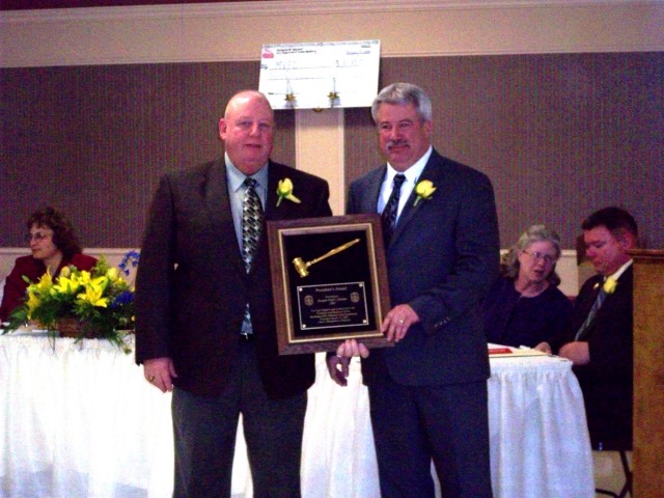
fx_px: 2129
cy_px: 249
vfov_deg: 13.3
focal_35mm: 111
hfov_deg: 17.7
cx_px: 332
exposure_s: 1/90.2
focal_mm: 18.6
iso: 200
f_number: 5.2
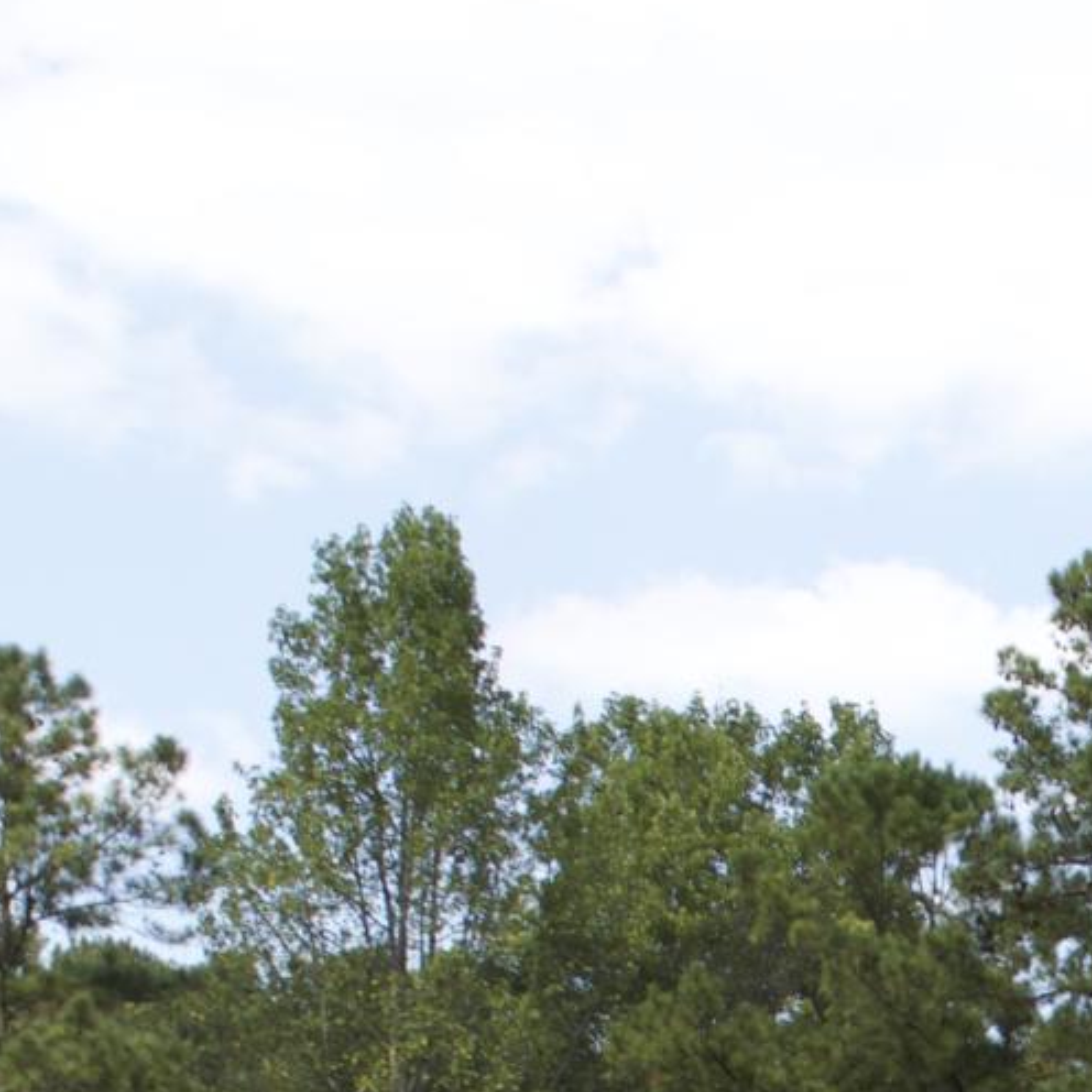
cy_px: 1460
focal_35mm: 154
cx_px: 1570
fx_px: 5496
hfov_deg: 11.0
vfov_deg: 11.0
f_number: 7.1
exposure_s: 1/200
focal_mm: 20
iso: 100
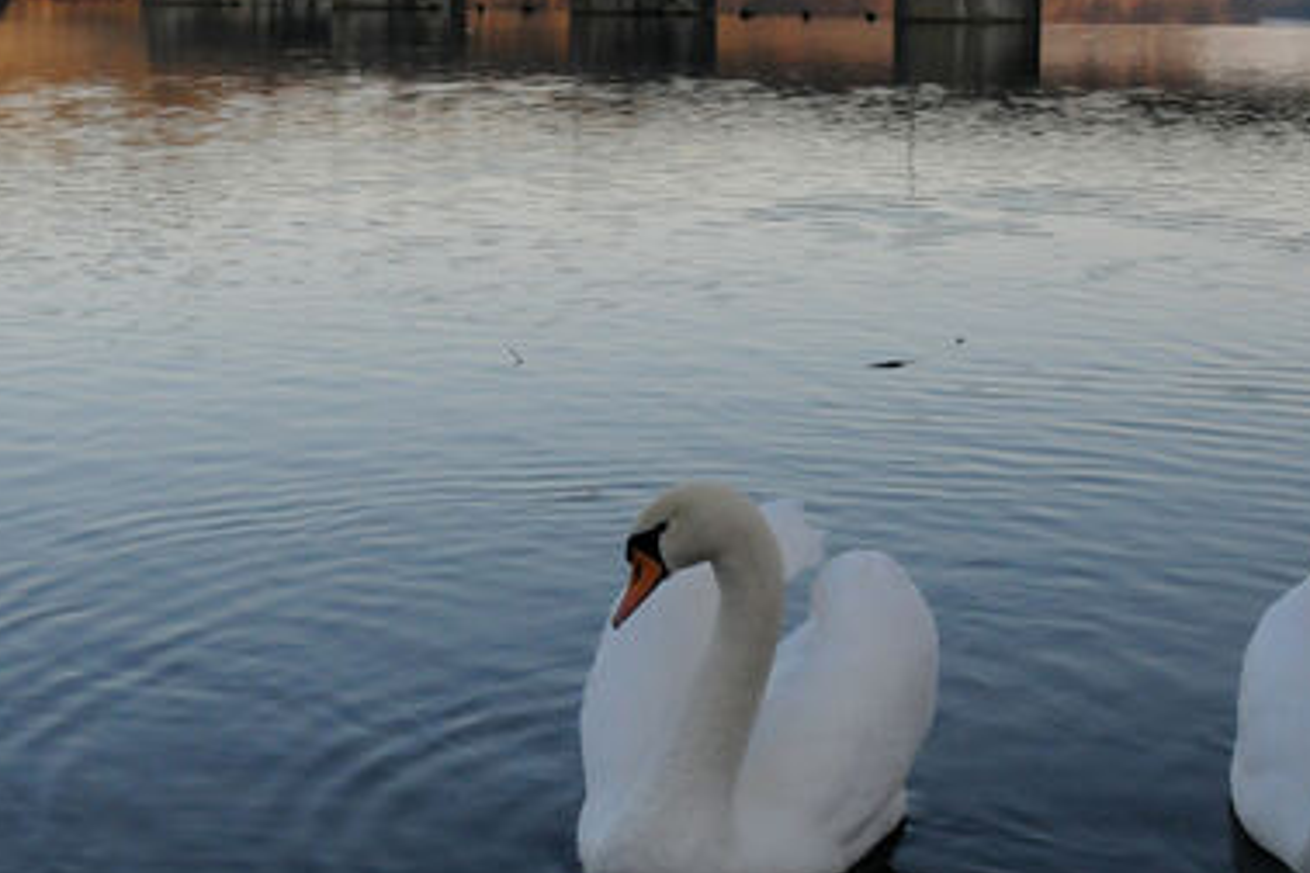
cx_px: 776
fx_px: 2765
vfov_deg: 17.9
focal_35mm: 76
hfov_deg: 26.6
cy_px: 234
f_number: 11
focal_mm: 24
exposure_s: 1/500
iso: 1000
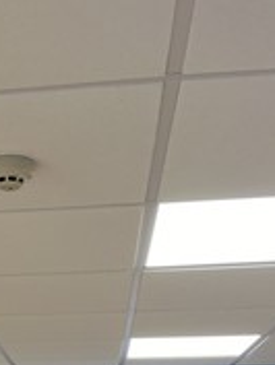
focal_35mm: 75
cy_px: 511
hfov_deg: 18.5
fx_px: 793
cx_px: -62
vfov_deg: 22.4
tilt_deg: -3.4
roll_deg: -0.2
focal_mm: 5.1
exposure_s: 1/100
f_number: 1.6
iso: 64
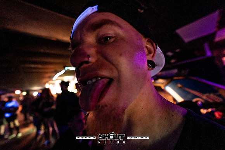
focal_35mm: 14
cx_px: 112
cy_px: 75
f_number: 2.8
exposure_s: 1/200
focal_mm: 14
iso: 3200
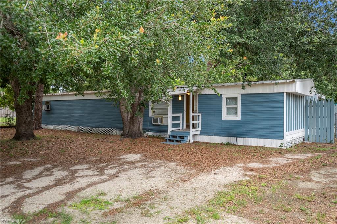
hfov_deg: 61.9
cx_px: 168
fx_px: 281
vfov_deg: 43.6
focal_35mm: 30
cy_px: 112
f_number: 4.5
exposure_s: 1/80
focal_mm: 20
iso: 100
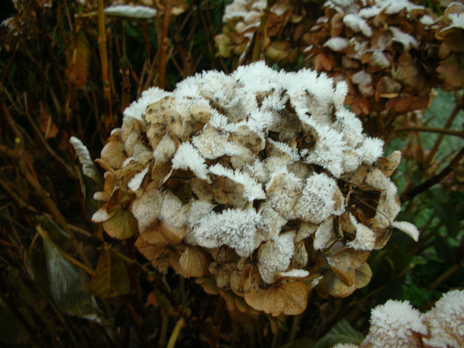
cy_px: 174
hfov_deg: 52.6
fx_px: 469
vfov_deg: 40.7
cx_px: 232
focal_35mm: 35
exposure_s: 1/45.5
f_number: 3
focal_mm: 5.8
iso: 100
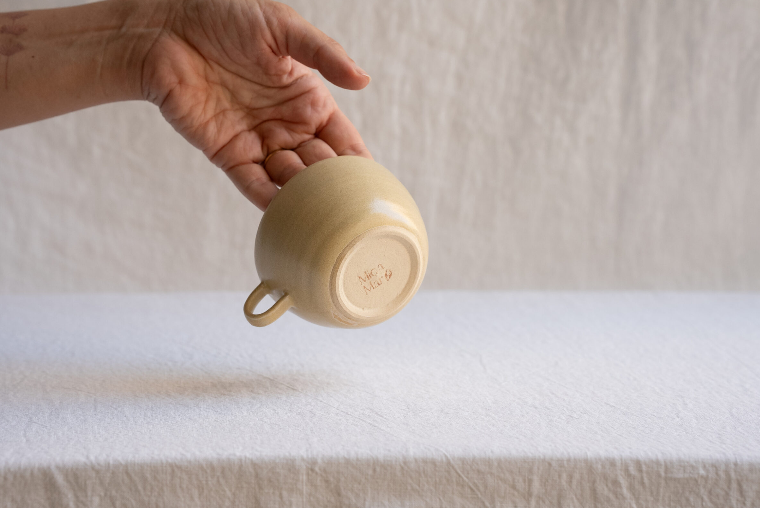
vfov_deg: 14.9
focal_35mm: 92
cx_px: 372
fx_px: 1943
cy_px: 252
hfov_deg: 22.1
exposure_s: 1/200
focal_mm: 85
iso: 640
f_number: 5.6
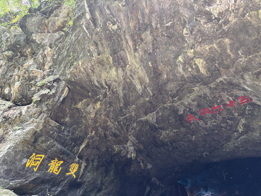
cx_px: 130
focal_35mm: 26
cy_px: 98
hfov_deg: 67.3
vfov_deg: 53.1
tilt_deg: +32.1
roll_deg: -1.0
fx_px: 196
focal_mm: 5.96
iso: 250
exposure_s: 1/60
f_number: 1.6
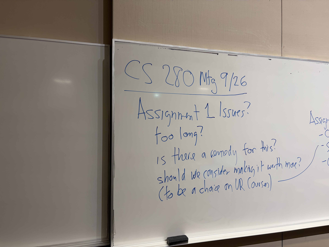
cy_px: 124
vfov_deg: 53.1
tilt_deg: +1.3
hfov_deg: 67.3
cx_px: 164
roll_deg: +0.1
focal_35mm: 26
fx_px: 247
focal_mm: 5.96
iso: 80
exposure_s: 1/60
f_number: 1.6
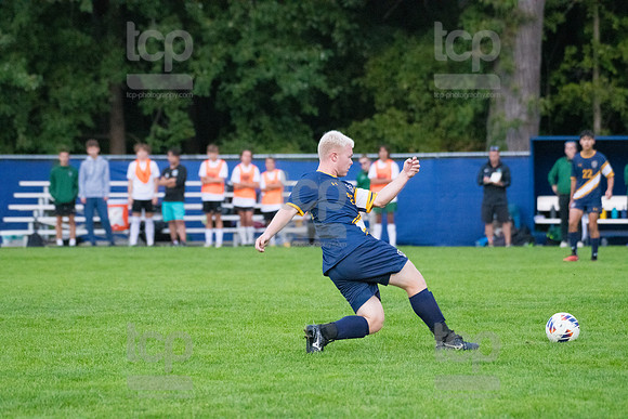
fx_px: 4187
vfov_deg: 5.7
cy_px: 210
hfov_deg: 8.6
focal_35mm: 240
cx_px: 314
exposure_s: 1/2000
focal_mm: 240
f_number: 5.6
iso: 6400
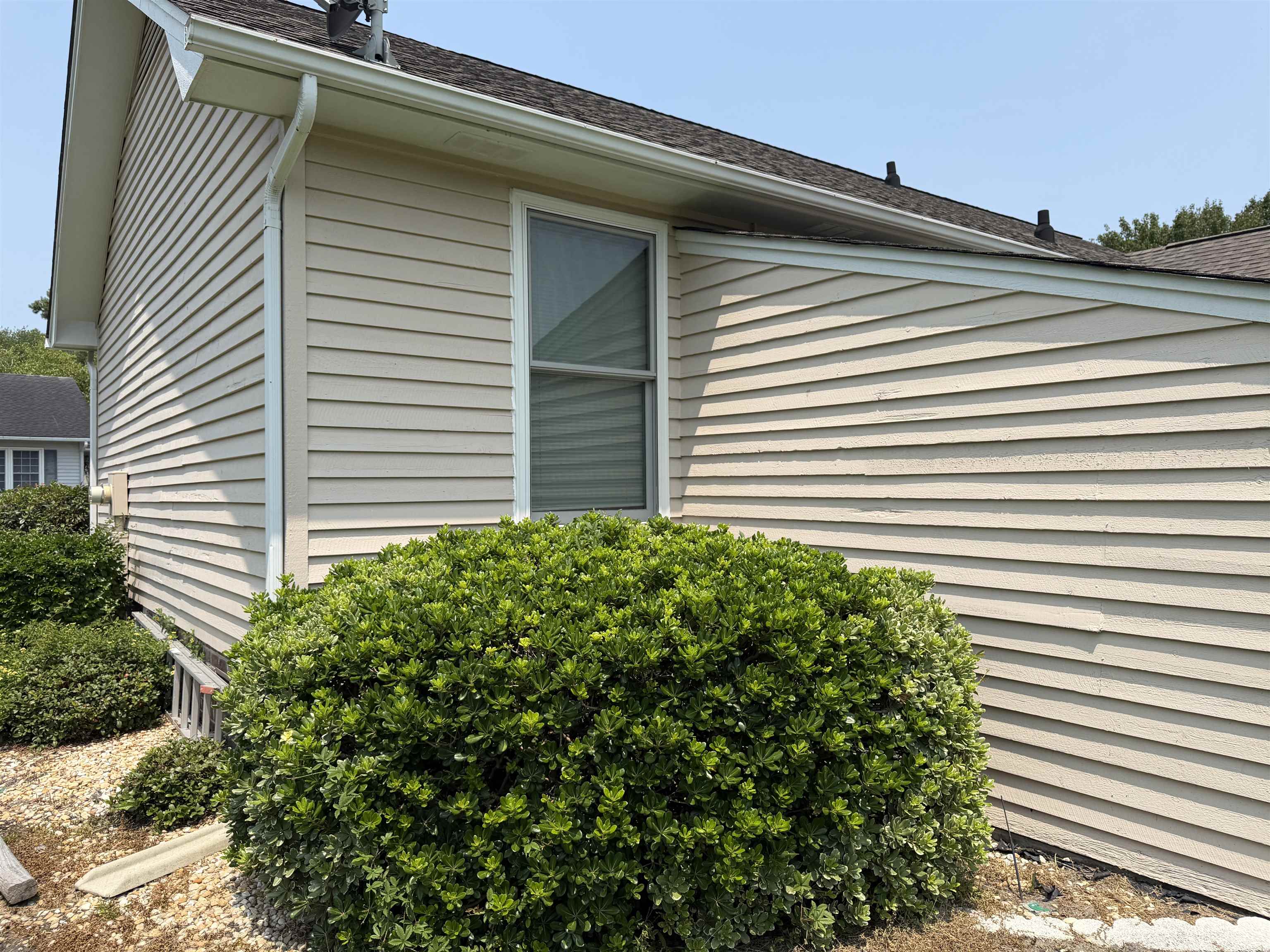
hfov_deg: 71.6
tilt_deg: +0.3
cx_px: 635
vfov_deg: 56.8
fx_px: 881
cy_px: 476
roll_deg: +1.1
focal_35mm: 24
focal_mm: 6.76
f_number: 1.78
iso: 80
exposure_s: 1/4405
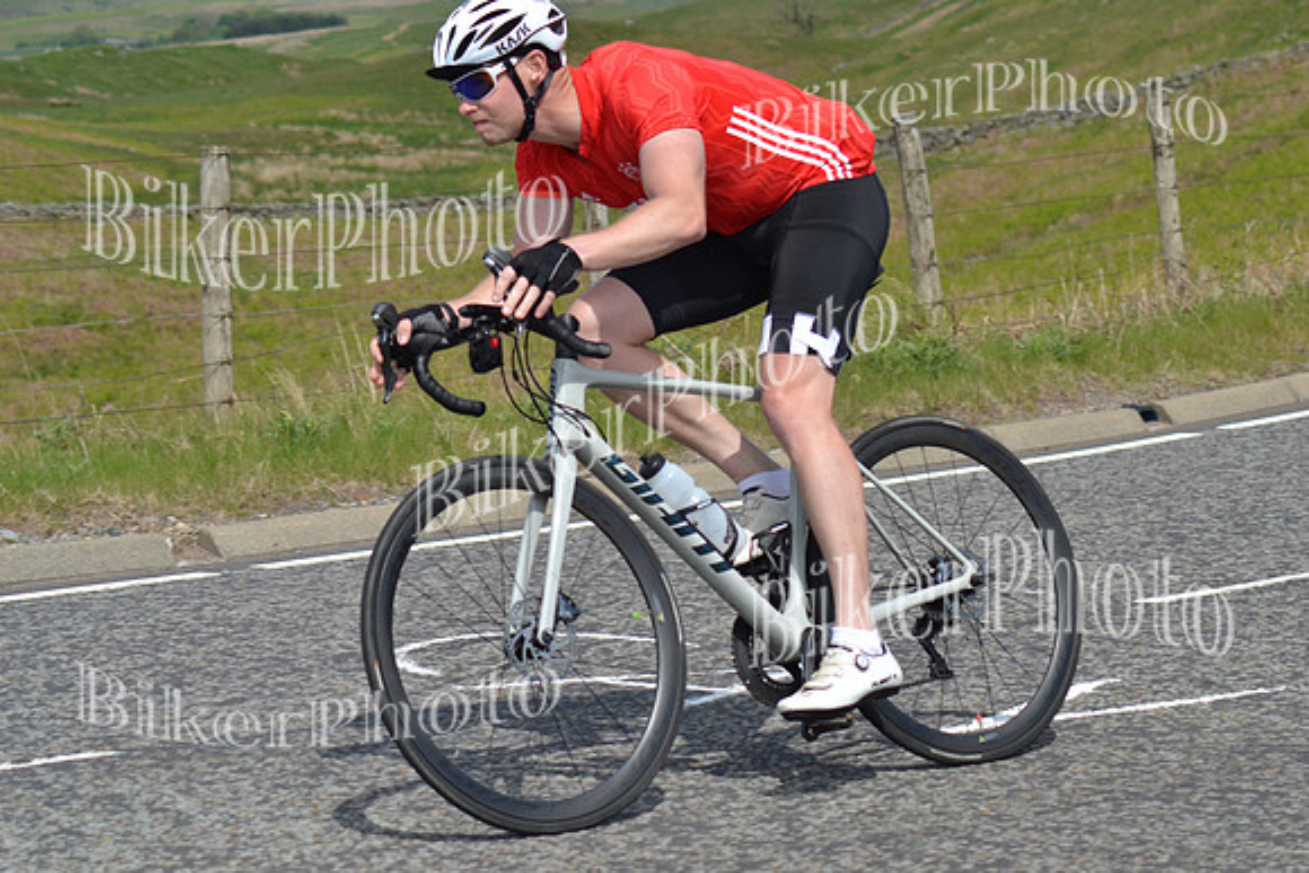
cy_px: 436
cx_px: 654
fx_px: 3819
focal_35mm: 105
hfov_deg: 19.5
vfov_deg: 13.0
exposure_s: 1/1600
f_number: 6.3
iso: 400
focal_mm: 70
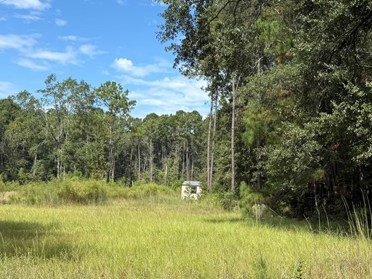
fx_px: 516
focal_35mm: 48
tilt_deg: +5.2
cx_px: 262
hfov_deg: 39.0
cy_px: 138
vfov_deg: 30.3
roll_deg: -1.4
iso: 80
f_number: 1.78
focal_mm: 6.76
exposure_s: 1/2370
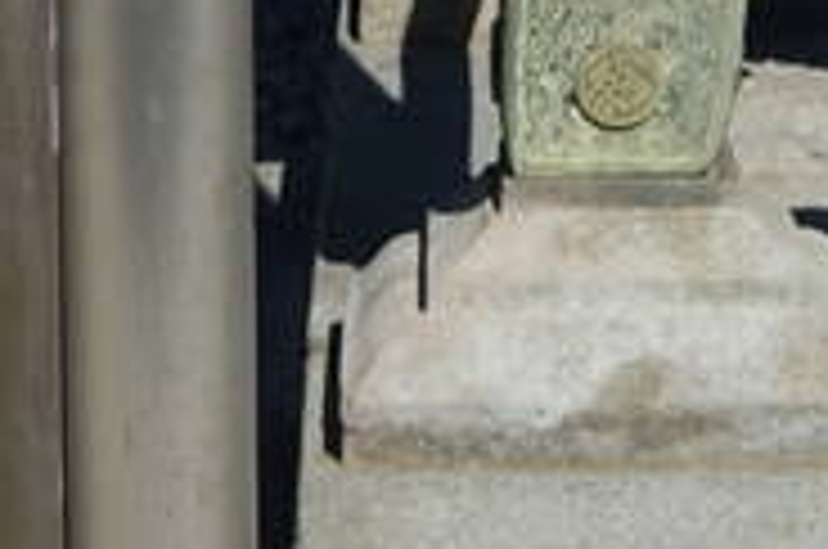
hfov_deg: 9.8
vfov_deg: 6.5
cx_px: 94
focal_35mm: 209
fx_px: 4799
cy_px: 482
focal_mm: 11.69
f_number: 4
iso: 125
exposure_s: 1/160
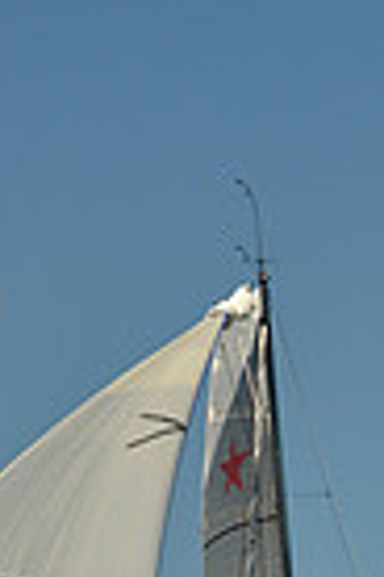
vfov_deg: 6.9
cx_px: 223
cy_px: 903
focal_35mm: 294
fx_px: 4704
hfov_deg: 4.7
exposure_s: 1/640
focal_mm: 70
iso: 200
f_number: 7.1
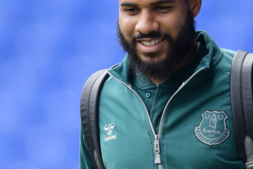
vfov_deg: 1.8
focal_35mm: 755
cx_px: 124
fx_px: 5308
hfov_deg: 2.7
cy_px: 45
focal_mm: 400
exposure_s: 1/1250
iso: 250
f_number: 2.8
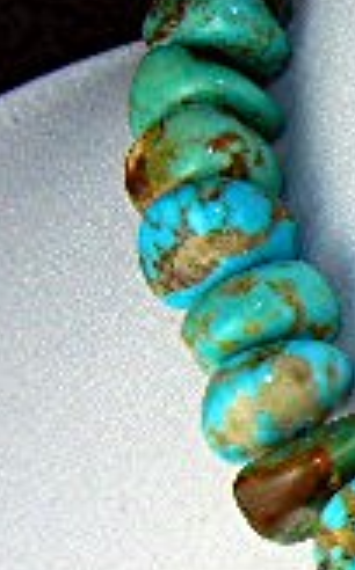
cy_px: 389
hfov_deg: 8.2
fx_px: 2190
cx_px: 961
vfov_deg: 14.8
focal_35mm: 141
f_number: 3.6
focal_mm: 6.2
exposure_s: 1/43.2
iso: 160
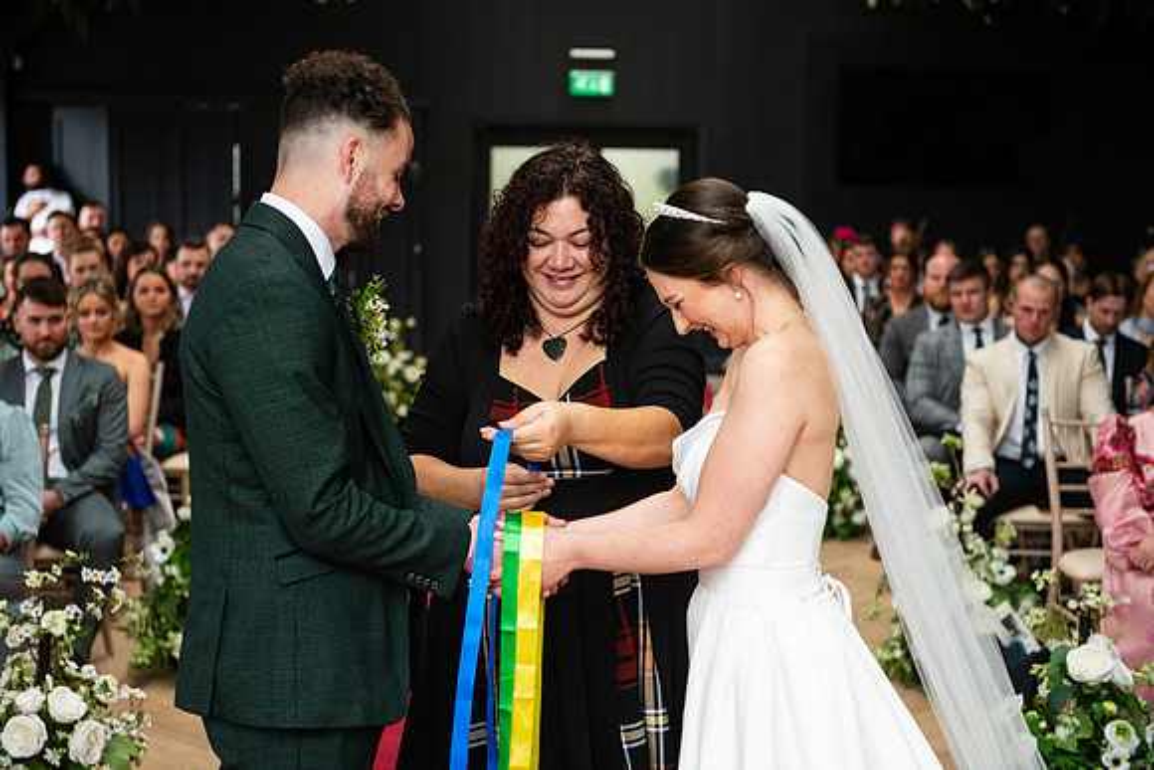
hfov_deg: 32.4
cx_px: 577
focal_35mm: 62
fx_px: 1988
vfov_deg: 21.9
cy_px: 385
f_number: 3.5
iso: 400
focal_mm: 62
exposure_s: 1/200
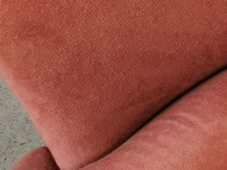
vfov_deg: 11.1
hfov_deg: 12.4
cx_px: 530
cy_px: -66
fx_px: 846
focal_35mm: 129
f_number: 1.8
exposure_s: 1/100
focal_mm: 5.58
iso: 200
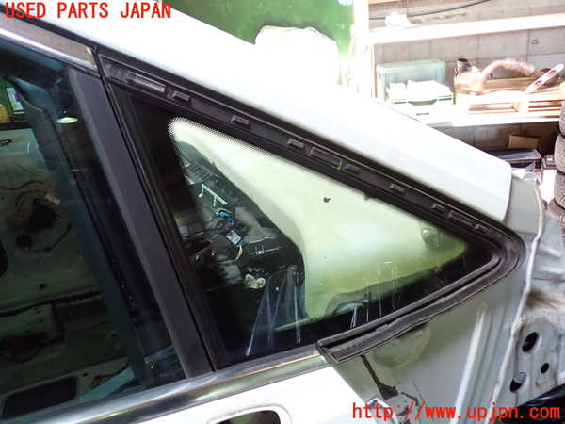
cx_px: 282
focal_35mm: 30
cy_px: 212
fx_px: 490
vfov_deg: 46.8
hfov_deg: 60.0
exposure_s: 1/30
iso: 200
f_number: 2.3
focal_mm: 5.4
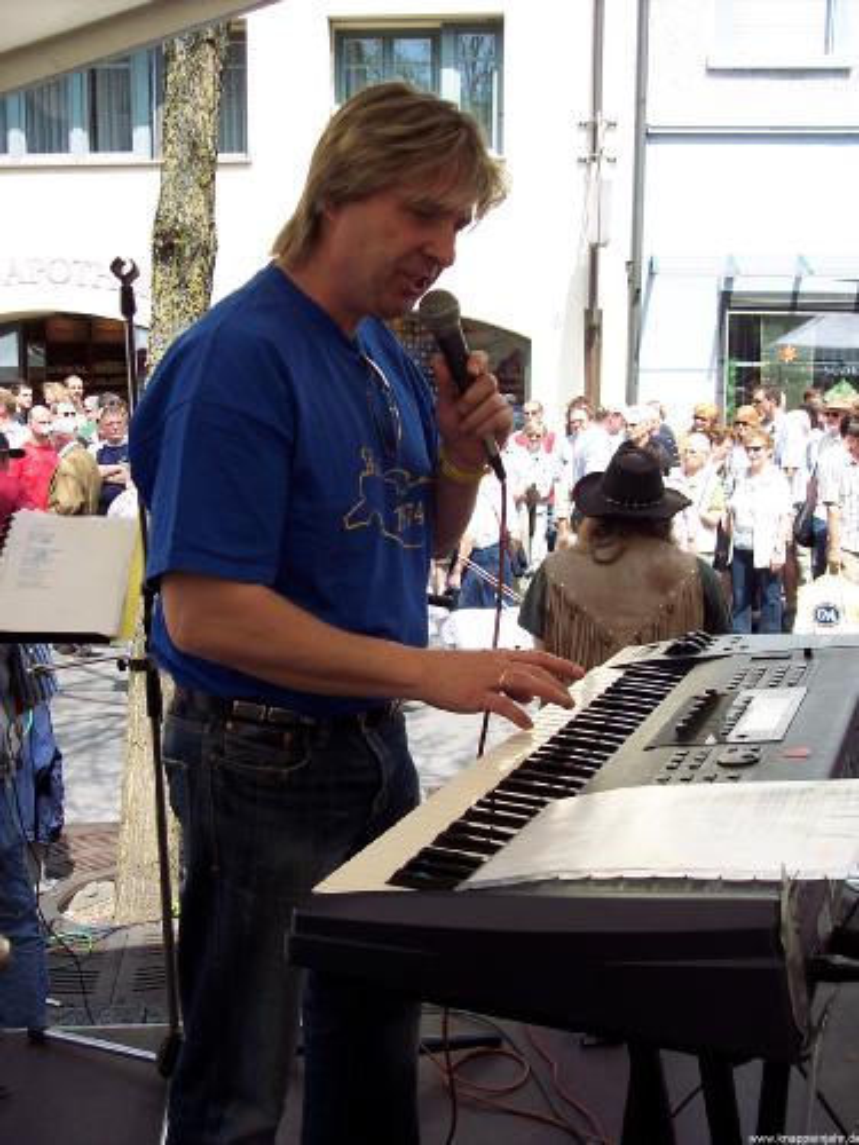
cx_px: 430
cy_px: 572
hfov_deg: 36.8
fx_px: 1290
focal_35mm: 39
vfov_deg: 47.9
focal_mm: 8
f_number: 3.4
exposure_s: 1/350
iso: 100
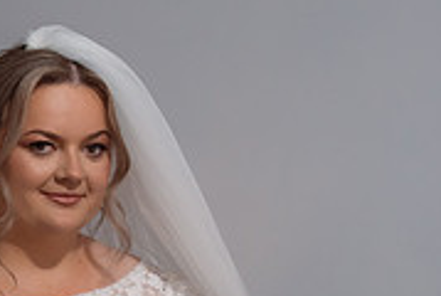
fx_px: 1288
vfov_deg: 13.0
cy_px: 266
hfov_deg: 18.9
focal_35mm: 105
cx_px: -4
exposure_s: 1/200
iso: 800
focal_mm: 26
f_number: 2.8
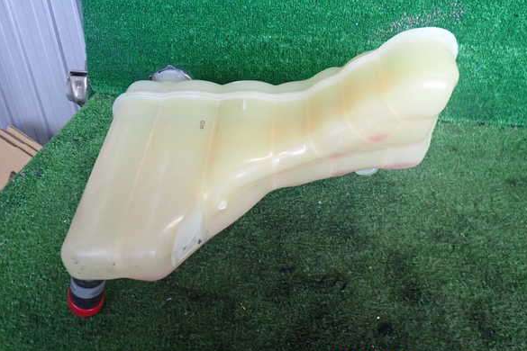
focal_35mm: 32
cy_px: 173
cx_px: 268
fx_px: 468
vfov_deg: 41.1
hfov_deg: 58.7
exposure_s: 1/160
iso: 400
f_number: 2.3
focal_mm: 5.4
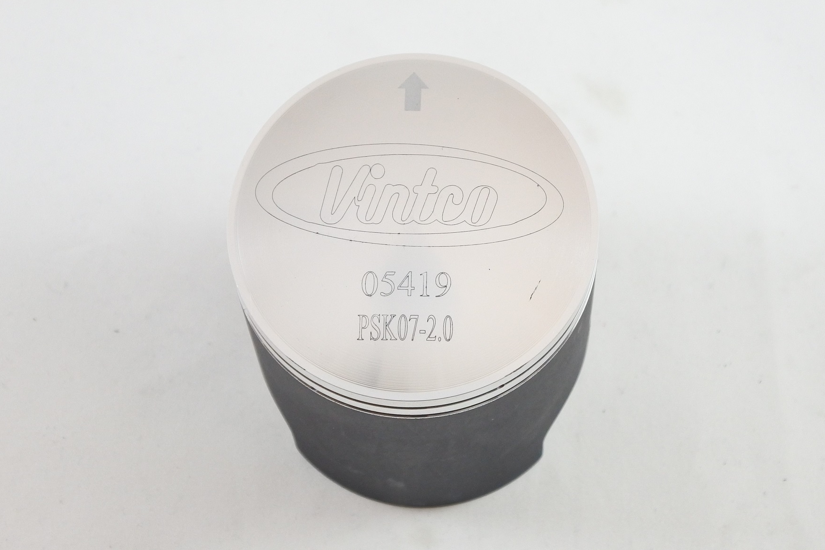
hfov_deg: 35.1
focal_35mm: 57
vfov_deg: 23.8
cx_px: 410
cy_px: 274
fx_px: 1306
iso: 640
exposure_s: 1/125
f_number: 4.8
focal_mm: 21
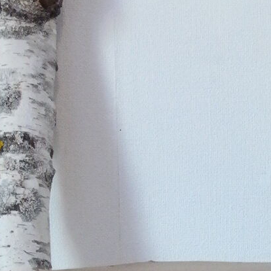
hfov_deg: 10.6
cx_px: 295
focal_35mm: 163
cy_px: 548
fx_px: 1444
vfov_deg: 9.9
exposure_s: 1/50
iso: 3200
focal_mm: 30
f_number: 5.6
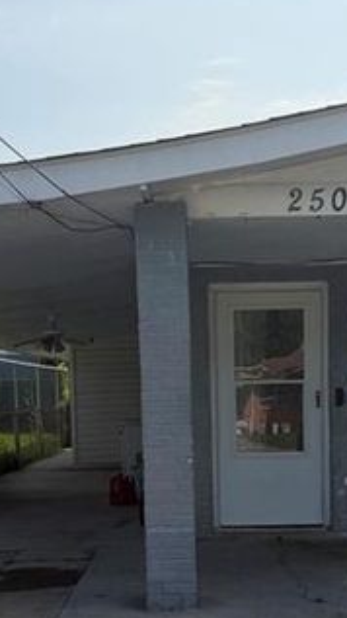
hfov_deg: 21.8
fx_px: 901
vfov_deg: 36.9
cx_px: 207
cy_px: 469
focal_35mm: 55
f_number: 1.78
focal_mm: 6.76
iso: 100
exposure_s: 1/8130
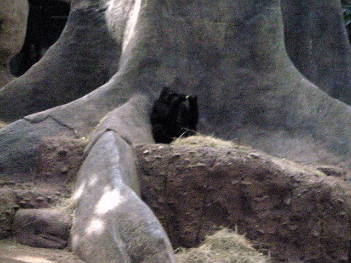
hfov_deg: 17.0
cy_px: 132
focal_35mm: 116
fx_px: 1176
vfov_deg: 12.8
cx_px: 176
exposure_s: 1/120
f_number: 5.3
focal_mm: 19.2
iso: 800
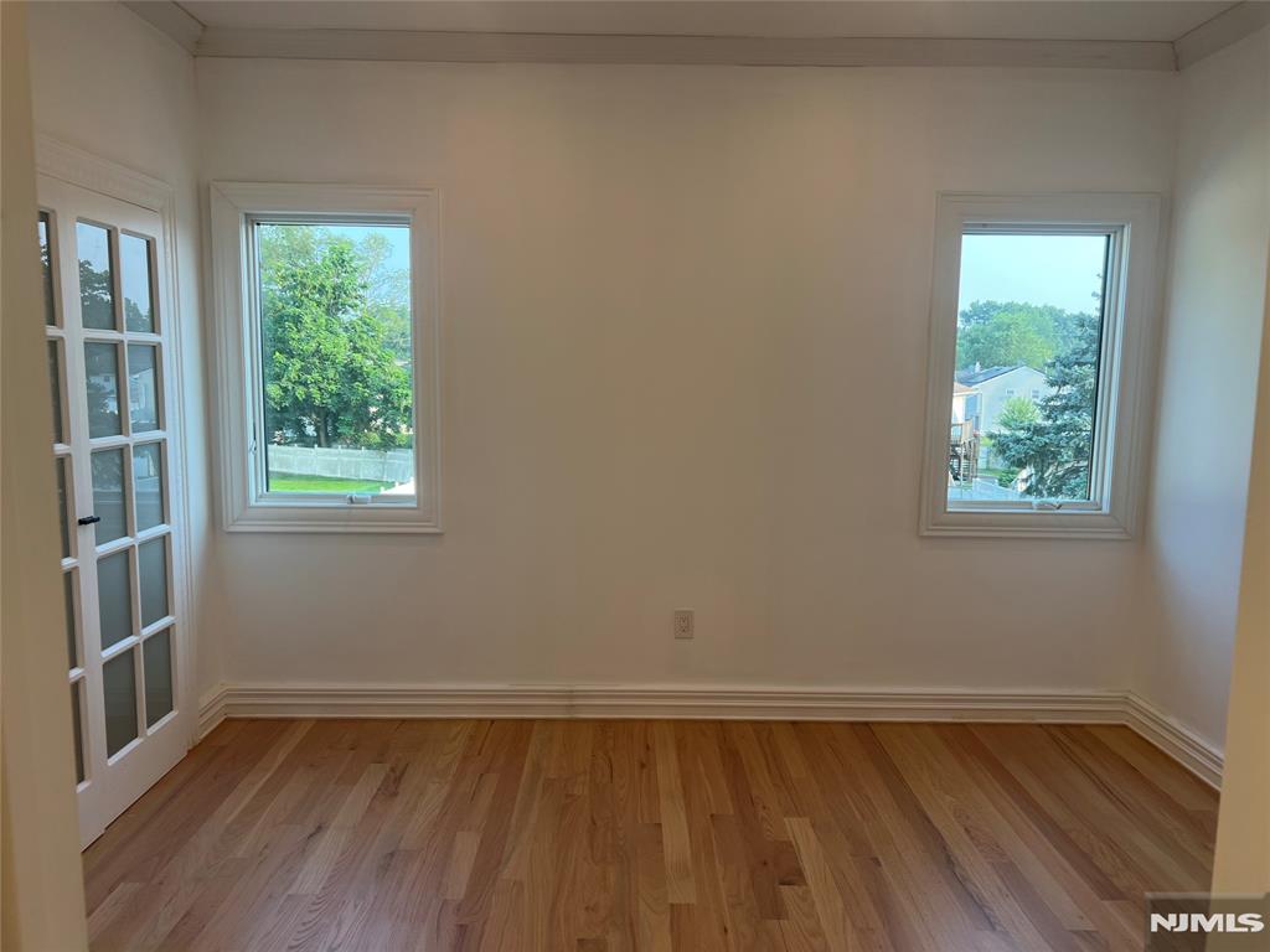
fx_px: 954
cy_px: 476
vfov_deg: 53.1
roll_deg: -1.2
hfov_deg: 67.3
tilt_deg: -6.9
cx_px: 635
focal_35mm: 26
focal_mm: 5.7
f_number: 1.5
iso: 32
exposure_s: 1/145
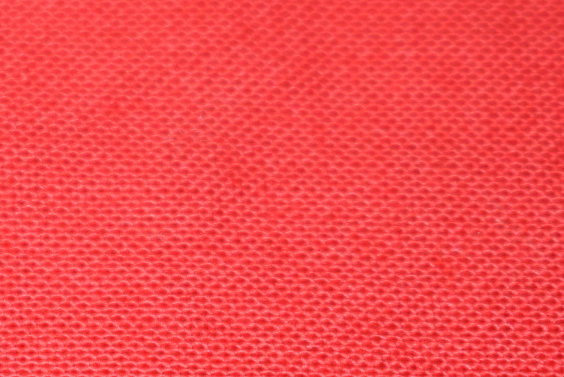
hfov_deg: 7.9
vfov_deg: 5.4
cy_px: 383
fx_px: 3990
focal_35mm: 255
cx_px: -298
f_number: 5.6
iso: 800
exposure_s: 1/60
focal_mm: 55
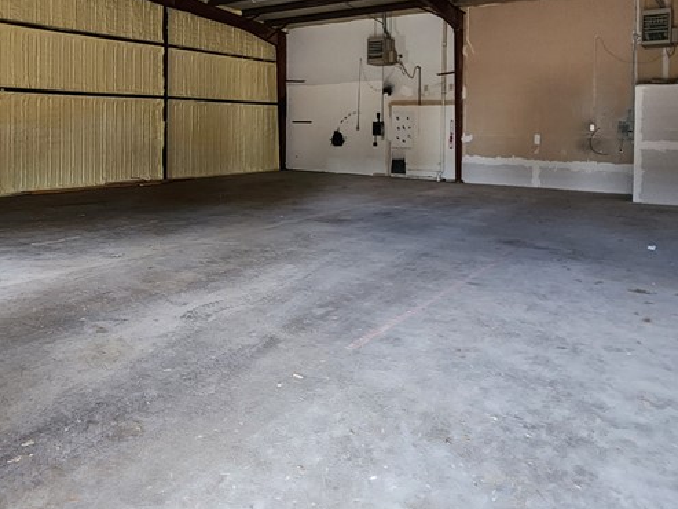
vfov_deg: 49.4
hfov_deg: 64.0
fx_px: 529
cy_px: 128
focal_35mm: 27
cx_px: 241
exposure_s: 1/40
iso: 400
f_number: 2.2
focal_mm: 2.2
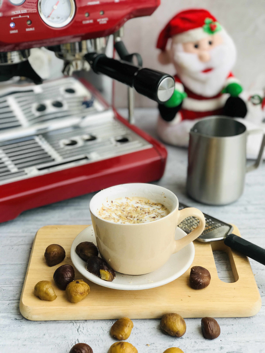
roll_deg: +1.5
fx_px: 582
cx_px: 132
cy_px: 176
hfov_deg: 25.7
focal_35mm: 57
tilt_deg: -28.3
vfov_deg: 33.8
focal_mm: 6.6
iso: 20
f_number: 2.8
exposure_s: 1/164
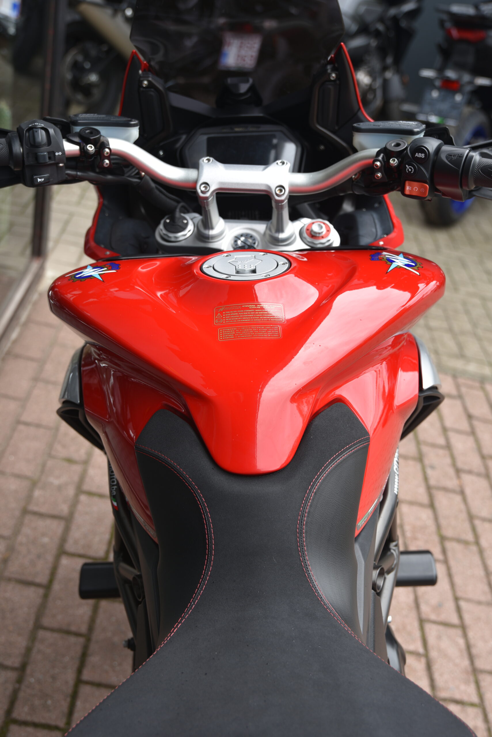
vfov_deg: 44.5
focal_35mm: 44
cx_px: 246
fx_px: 901
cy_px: 368
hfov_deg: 30.5
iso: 100
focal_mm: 44
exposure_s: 1/80
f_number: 4.5
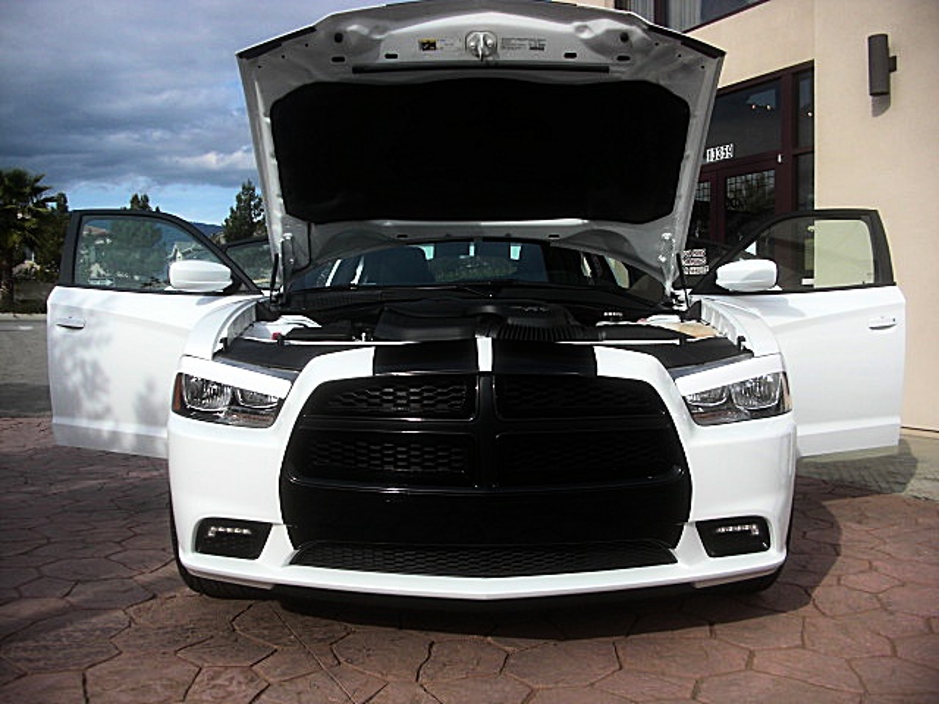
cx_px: 470
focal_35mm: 36
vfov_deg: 39.7
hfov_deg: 51.4
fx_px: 977
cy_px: 352
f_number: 2.8
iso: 50
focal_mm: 6.3
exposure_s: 1/640
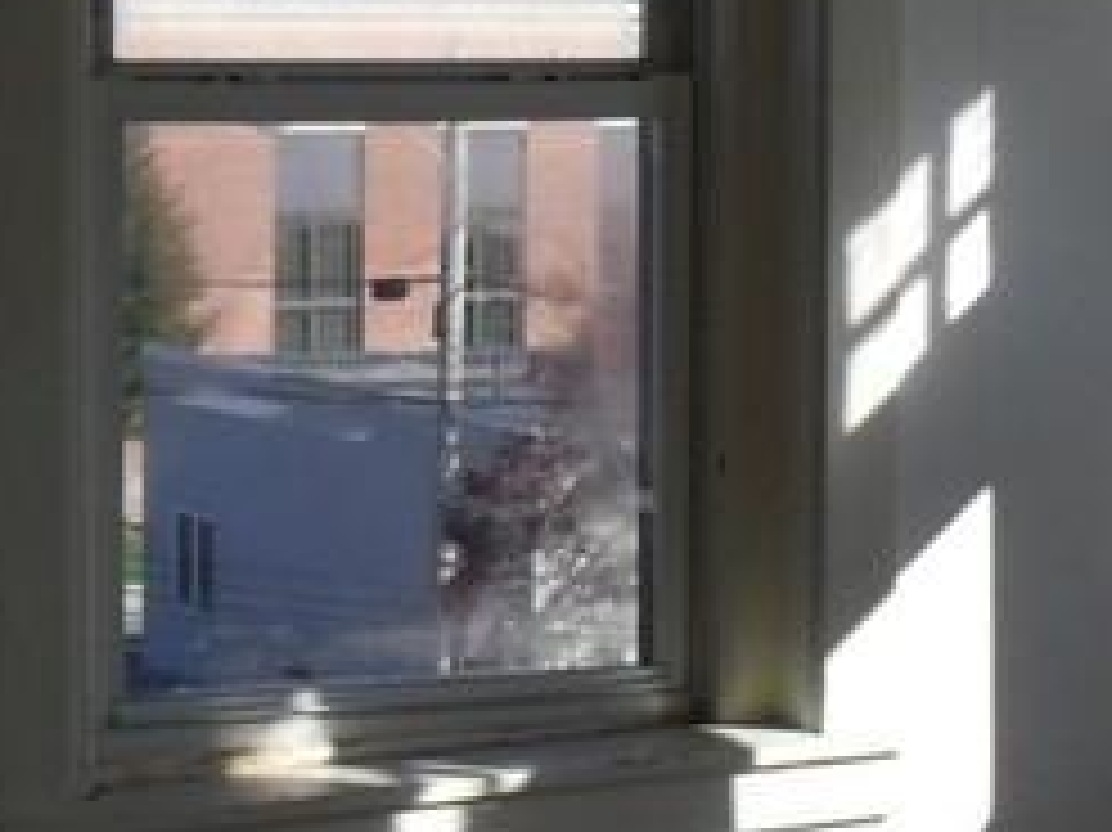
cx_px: 977
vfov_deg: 10.2
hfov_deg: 13.5
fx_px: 4656
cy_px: 225
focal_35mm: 145
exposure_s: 1/90
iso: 100
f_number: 8.4
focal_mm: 6.3
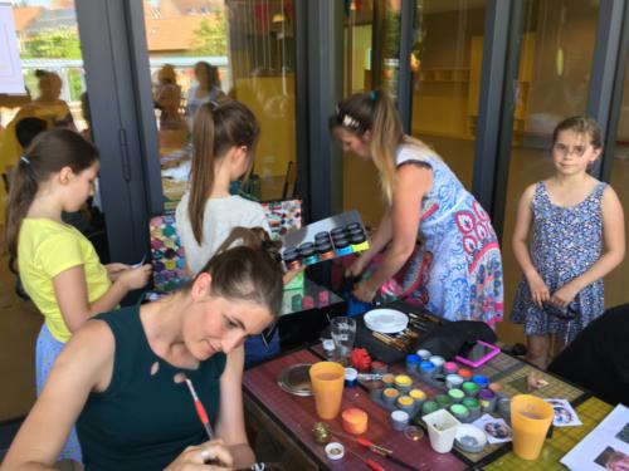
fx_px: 527
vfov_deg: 48.2
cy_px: 236
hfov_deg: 61.7
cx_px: 314
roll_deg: -0.7
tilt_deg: -18.4
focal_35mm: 29
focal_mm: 4.15
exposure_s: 1/50
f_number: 2.2
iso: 25
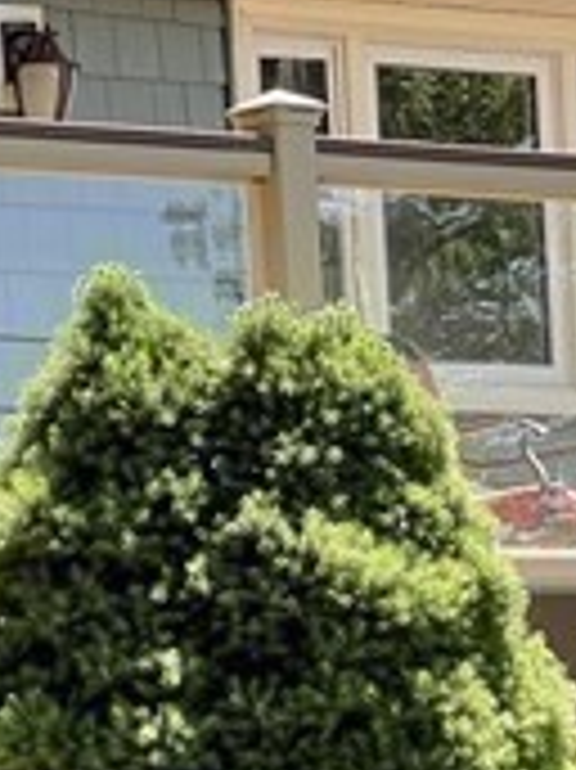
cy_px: 802
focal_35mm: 287
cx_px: -504
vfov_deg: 6.9
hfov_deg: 5.1
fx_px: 6375
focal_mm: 7.5
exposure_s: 1/245
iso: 20
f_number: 2.2
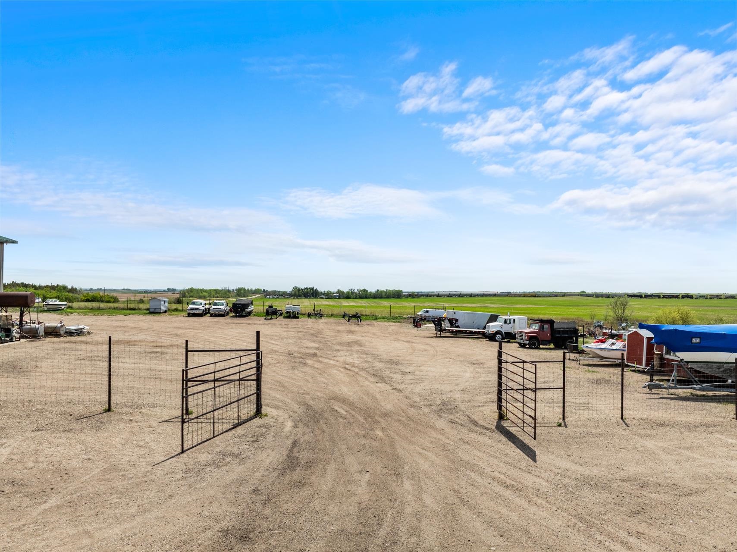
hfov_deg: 71.6
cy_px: 276
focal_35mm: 24
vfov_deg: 56.8
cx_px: 368
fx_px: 511
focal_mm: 12.29
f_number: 8
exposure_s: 1/640
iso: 200
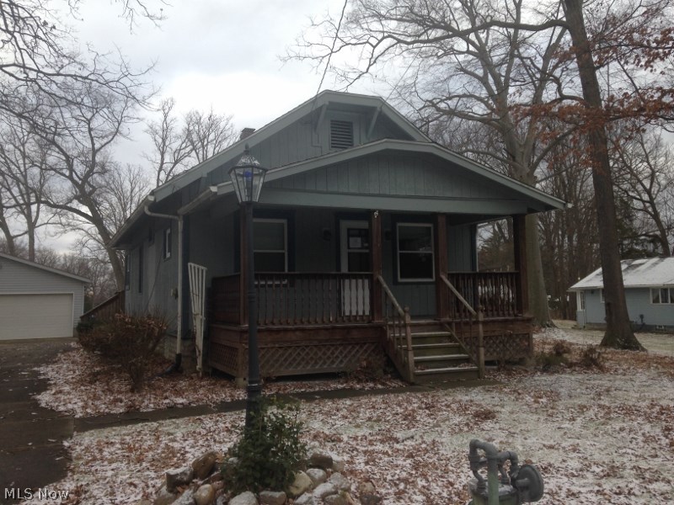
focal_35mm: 33
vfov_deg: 42.9
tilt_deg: +4.1
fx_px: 643
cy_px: 252
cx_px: 337
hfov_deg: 55.4
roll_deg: +2.5
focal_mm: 4.12
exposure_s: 1/278
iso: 50
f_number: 2.4
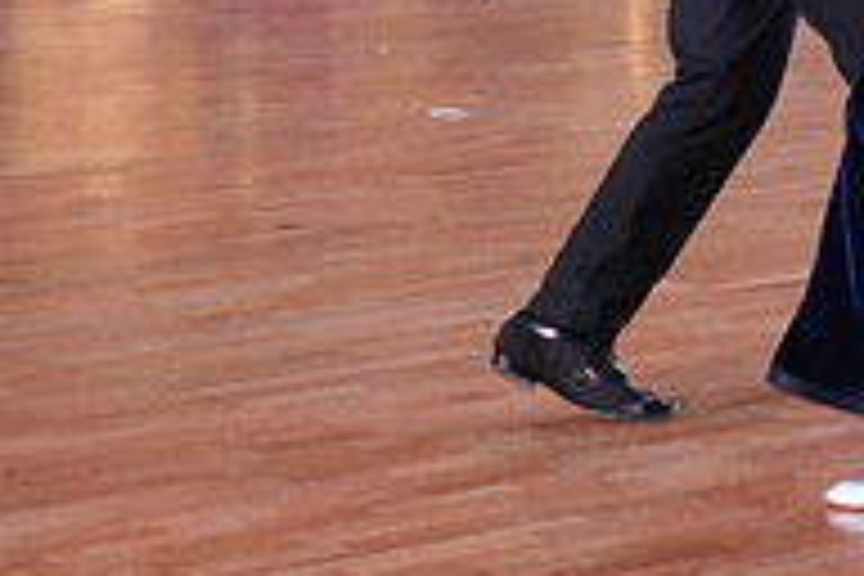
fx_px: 4200
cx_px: 729
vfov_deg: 7.7
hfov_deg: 11.7
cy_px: -227
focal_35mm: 175
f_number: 5.6
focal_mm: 58
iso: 5000
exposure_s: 1/320
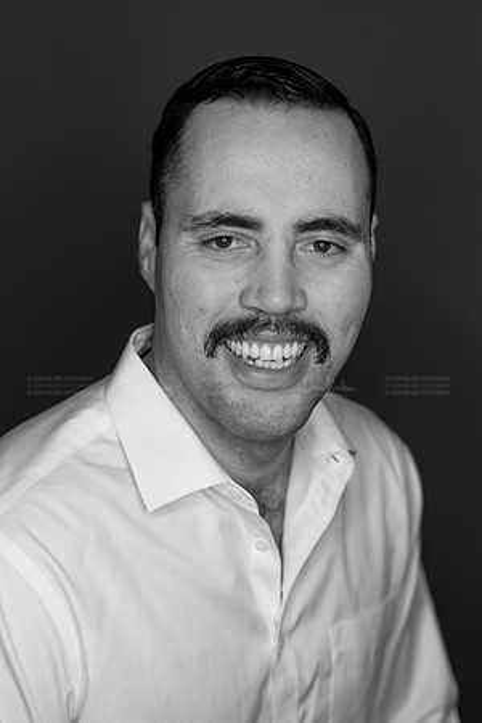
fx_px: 1707
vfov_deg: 23.9
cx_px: 241
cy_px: 362
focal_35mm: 85
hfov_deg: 16.1
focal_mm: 85
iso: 2000
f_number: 3.5
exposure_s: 1/640
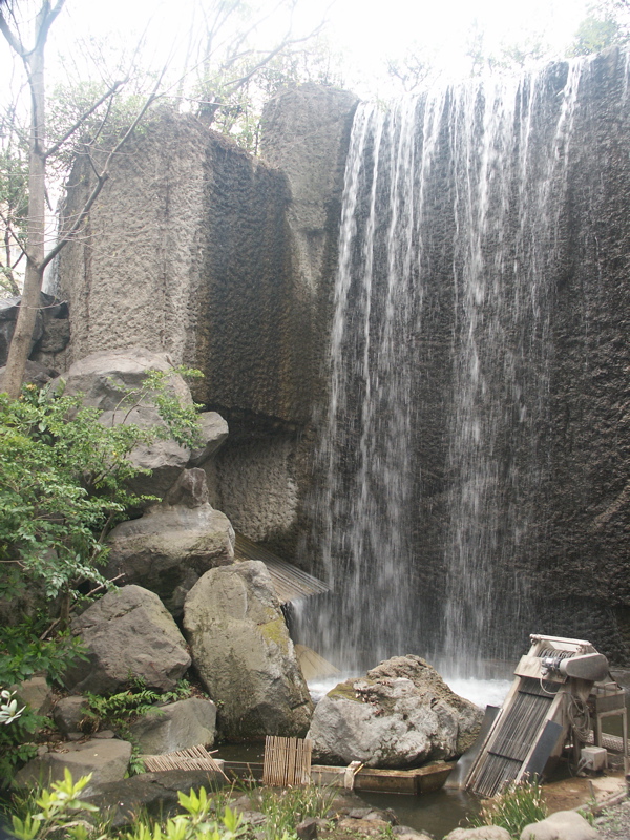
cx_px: 315
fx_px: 874
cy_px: 420
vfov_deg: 51.4
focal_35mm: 36
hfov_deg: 39.7
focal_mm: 9.35
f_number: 2.8
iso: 100
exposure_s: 1/45
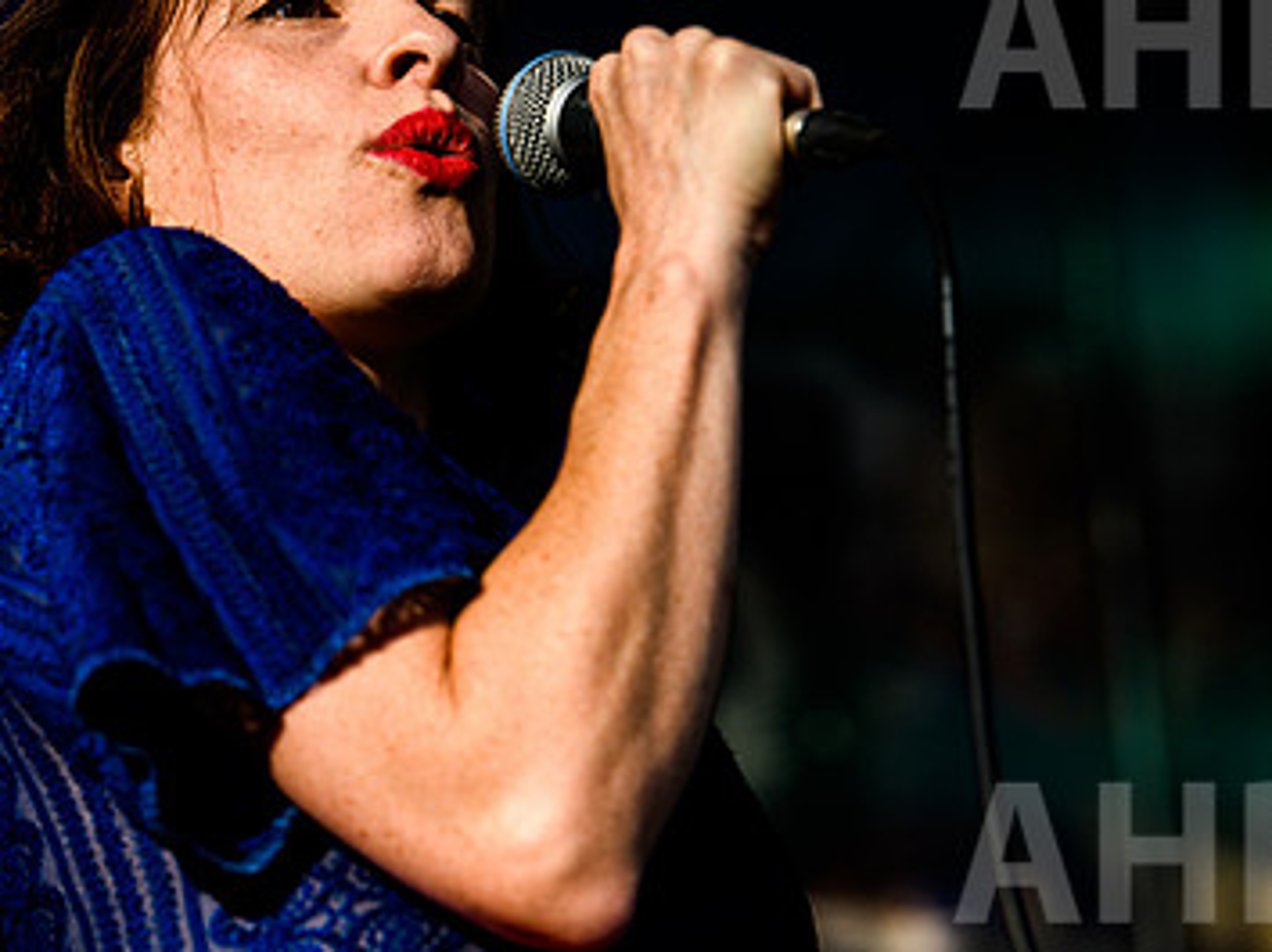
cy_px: 411
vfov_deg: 6.2
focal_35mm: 238
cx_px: 389
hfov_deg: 8.3
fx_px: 8740
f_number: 4
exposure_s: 1/4000
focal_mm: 140
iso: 400
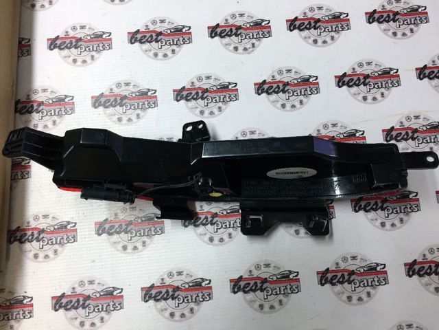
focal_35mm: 29
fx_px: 368
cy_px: 165
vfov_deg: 48.2
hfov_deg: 61.7
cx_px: 220
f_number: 2.2
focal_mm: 4.15
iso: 100
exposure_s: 1/33
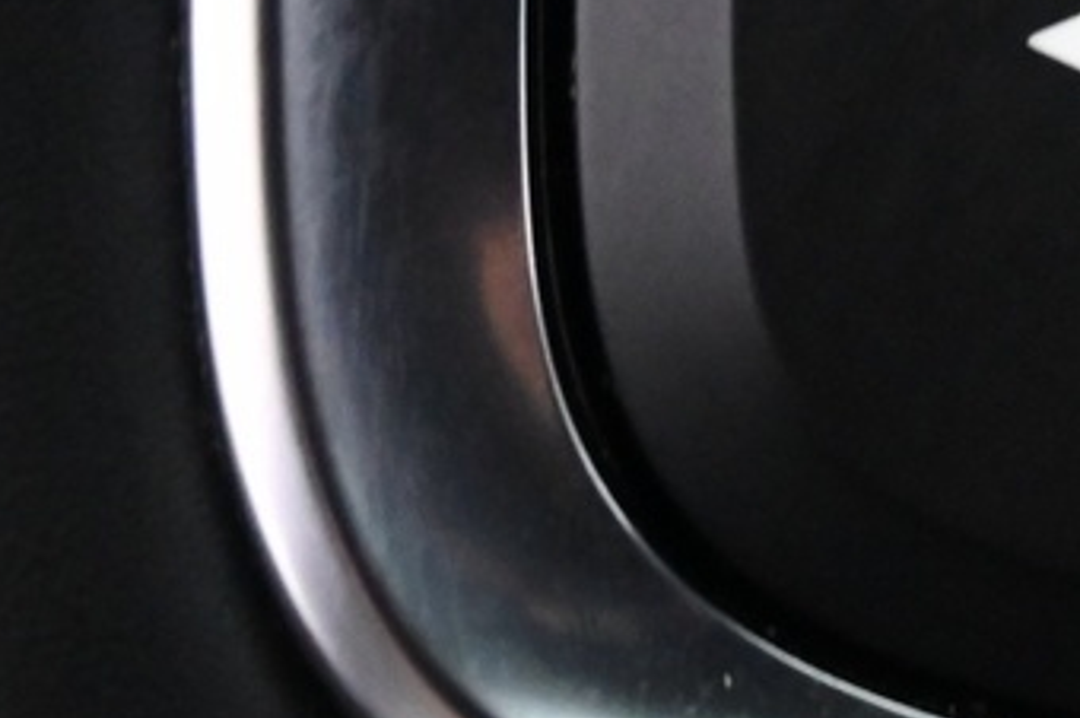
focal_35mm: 190
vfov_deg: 7.2
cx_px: 1709
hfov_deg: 10.4
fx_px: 5682
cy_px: 241
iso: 3600
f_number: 4.5
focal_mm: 26.5
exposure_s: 1/40
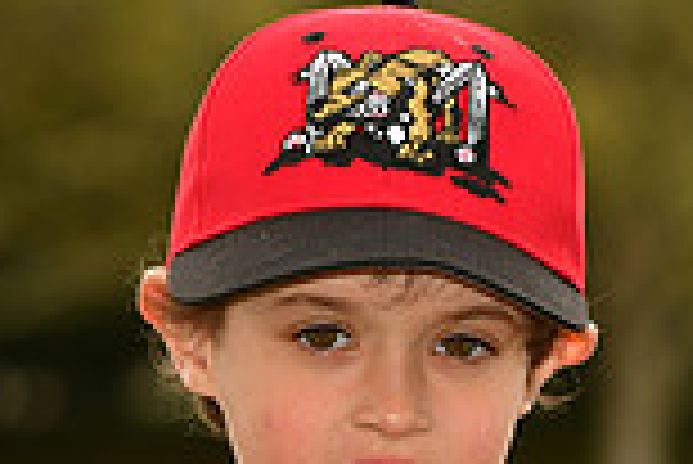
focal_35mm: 764
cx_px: 446
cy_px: 795
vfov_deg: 1.8
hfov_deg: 2.7
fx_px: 14718
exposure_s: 1/500
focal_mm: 135
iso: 200
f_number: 5
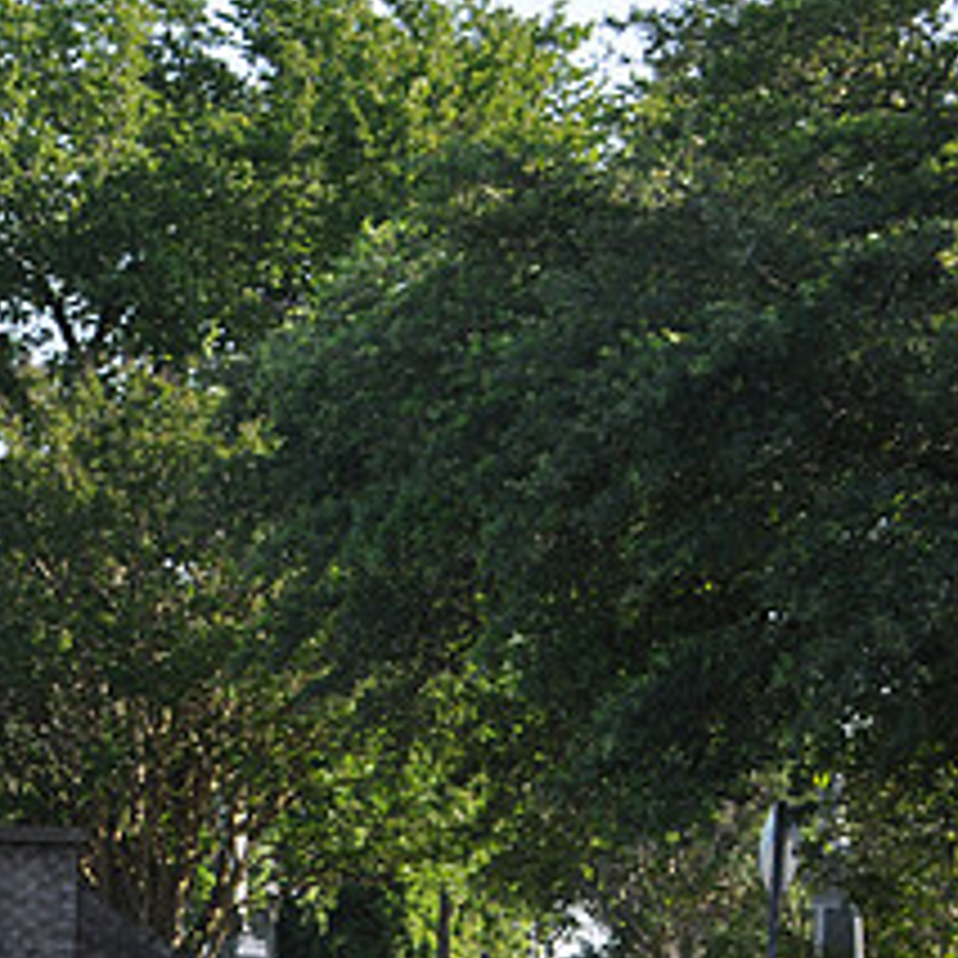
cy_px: 569
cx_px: -216
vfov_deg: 9.7
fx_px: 5636
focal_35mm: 180
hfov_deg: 9.6
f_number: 6.3
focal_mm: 52
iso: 200
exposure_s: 1/160
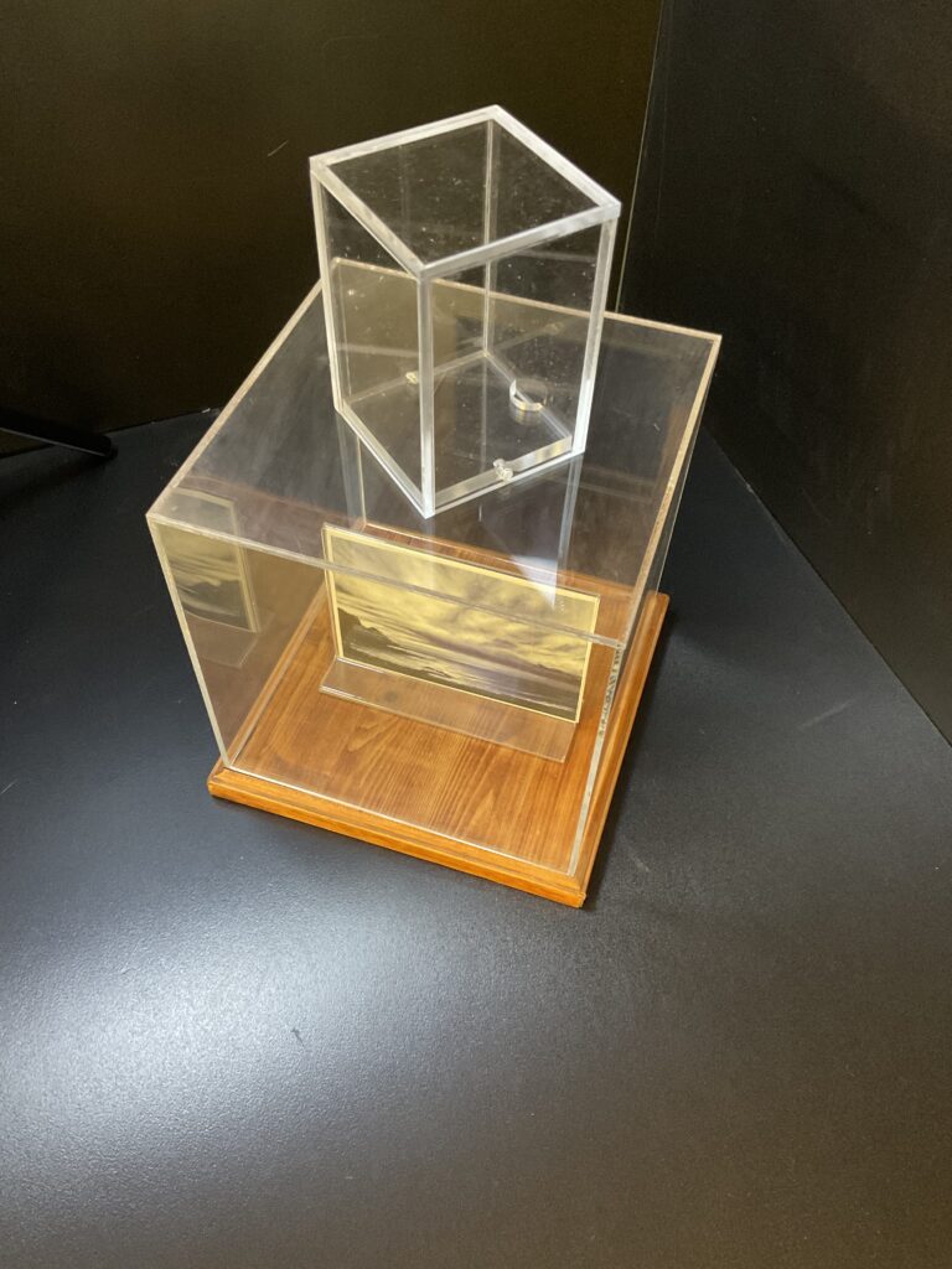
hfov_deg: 48.2
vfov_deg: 61.7
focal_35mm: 29
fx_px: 1063
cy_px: 634
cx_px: 476
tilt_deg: -51.5
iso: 320
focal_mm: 3
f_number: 1.8
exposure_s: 1/33
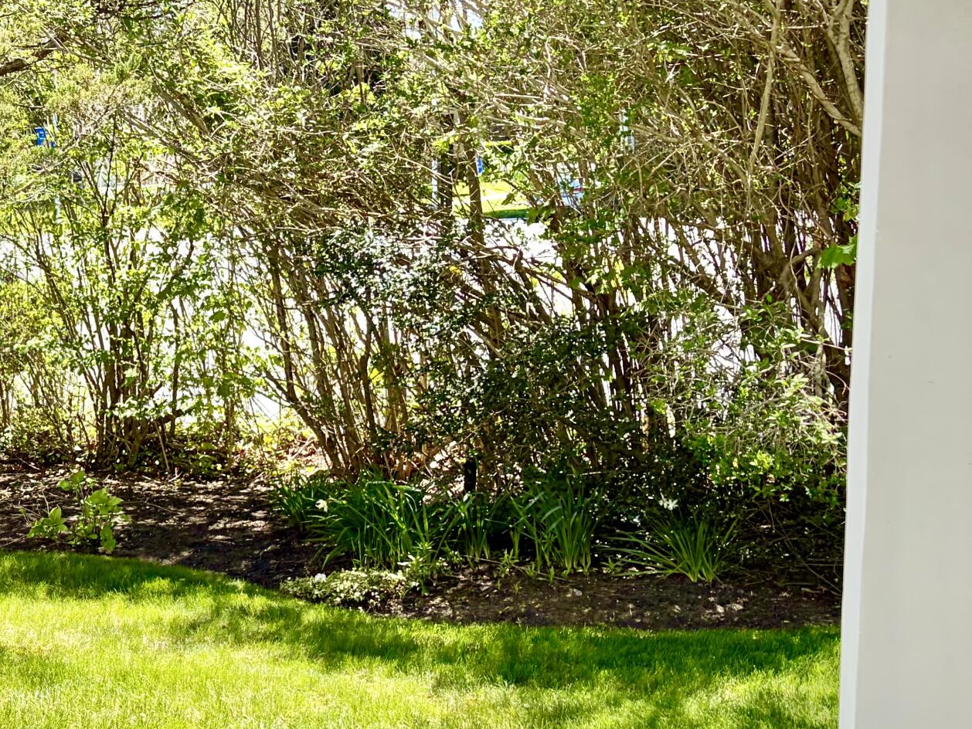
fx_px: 1741
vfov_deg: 23.5
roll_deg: +3.4
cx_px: -53
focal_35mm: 62
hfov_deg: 28.7
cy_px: 507
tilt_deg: -9.1
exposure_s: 1/1706
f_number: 1.6
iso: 50
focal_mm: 5.96
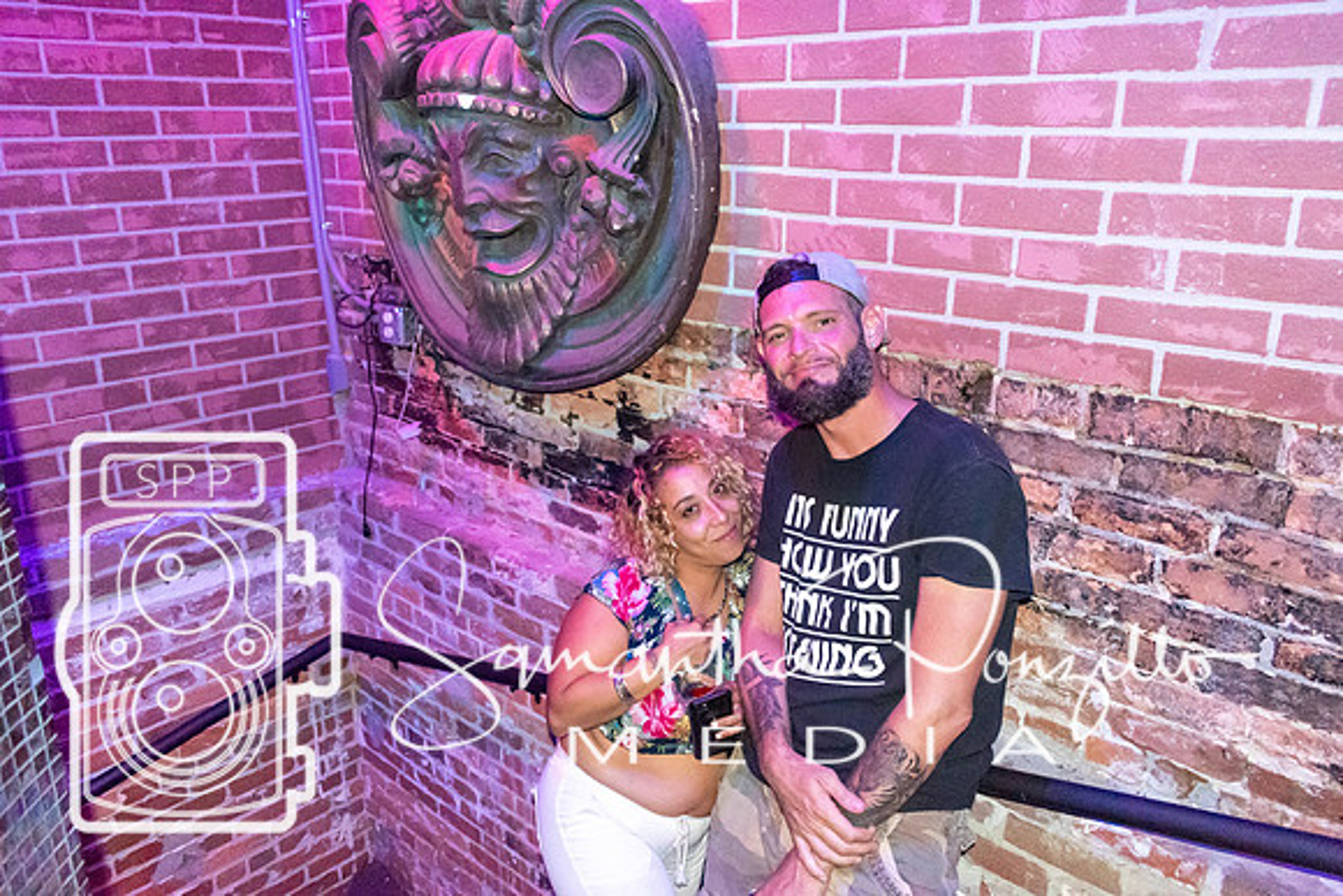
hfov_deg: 67.3
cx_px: 672
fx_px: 1008
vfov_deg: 47.9
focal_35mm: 27
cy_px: 448
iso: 6400
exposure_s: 1/60
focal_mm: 18
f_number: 3.5
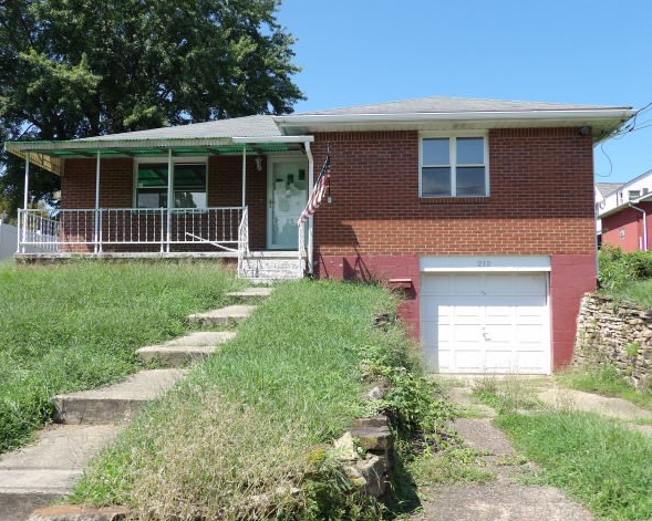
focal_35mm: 35
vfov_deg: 42.2
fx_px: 675
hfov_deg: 51.5
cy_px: 261
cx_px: 317
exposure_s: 1/540
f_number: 3.6
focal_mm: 5.9
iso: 100
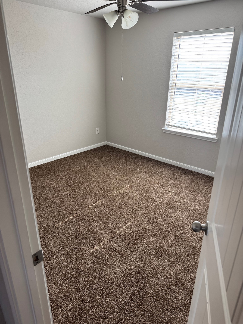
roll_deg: -0.3
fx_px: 225
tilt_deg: -21.4
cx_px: 122
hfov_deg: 56.8
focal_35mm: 24
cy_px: 162
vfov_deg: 71.6
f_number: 1.78
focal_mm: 6.76
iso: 100
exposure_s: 1/120
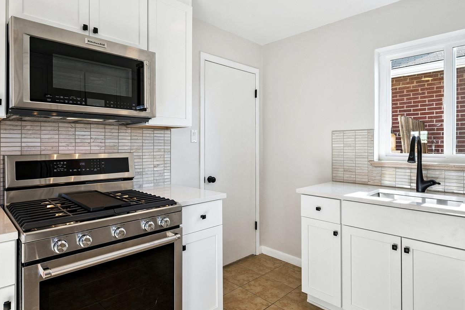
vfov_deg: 59.4
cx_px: 203
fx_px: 271
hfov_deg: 80.8
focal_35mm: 21
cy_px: 143
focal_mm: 17
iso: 400
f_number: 10
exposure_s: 1/80
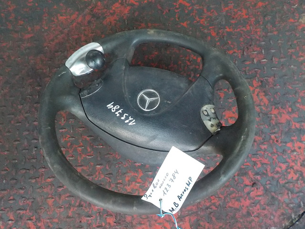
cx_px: 152
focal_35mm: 30
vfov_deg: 46.8
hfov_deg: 60.0
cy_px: 114
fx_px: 264
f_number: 3.3
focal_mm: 4.1
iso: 800
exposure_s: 1/50
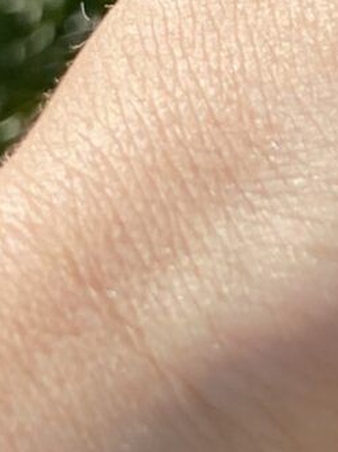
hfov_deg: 6.3
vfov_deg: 9.4
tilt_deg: -11.5
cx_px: 1223
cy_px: -310
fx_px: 2633
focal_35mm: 202
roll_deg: -0.2
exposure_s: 1/827
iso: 32
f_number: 1.8
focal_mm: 4.25
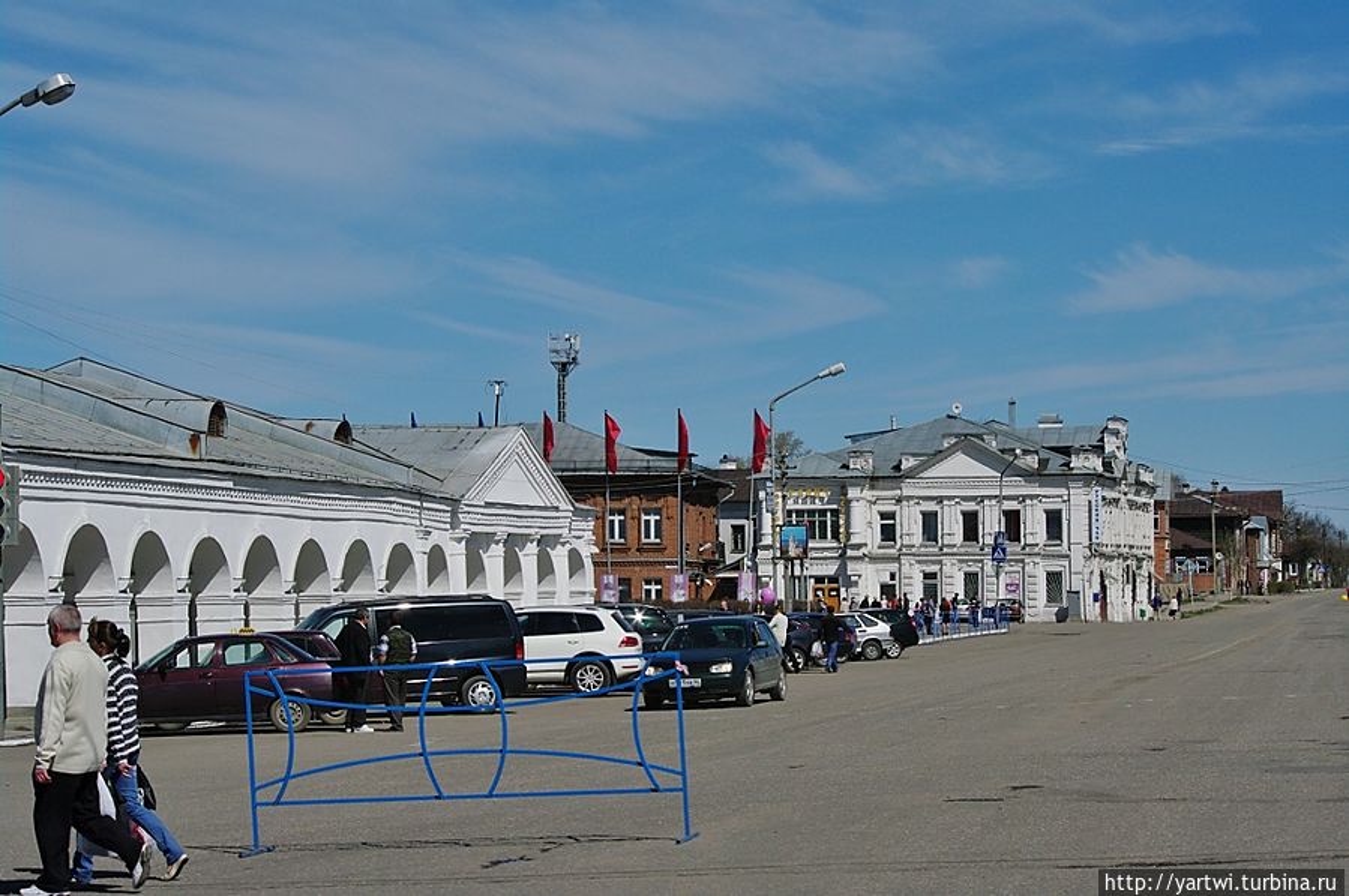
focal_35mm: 82
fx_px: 3088
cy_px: 448
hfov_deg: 24.6
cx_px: 674
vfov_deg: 16.5
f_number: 10
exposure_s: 1/2000
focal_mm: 55
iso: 500
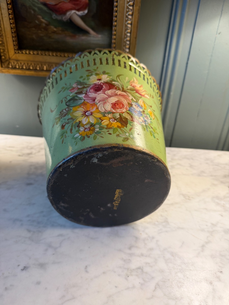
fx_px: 212
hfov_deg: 56.8
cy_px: 152
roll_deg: -4.4
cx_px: 114
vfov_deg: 71.6
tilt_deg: -28.1
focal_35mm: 24
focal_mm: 6.76
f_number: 1.78
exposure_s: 1/50
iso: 125
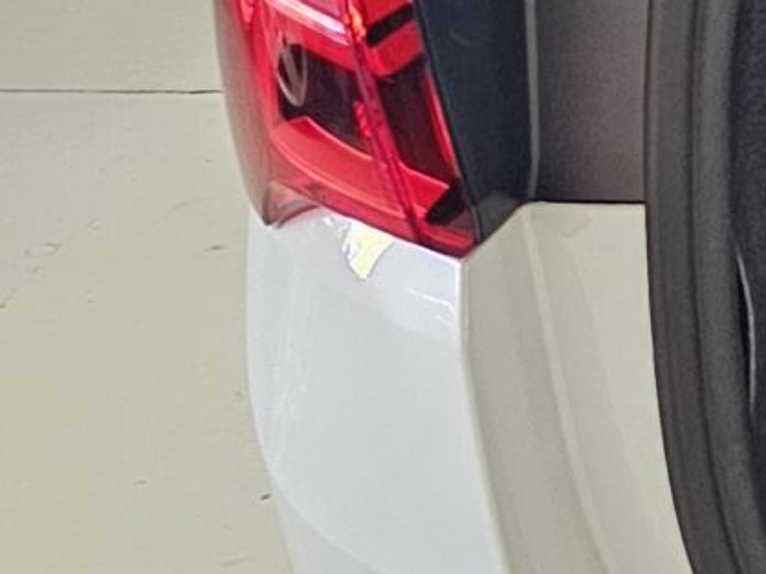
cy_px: -37
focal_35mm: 141
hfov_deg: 10.6
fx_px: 3118
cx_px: 2170
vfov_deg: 10.4
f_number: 1.7
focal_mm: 6.3
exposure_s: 1/40
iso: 640
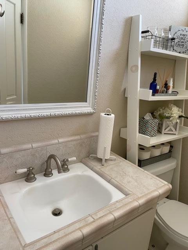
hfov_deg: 53.1
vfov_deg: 67.3
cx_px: 94
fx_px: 188
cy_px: 125
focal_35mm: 26
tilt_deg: -15.4
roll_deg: -4.3
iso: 80
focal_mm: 4.2
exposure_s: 1/61
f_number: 1.6
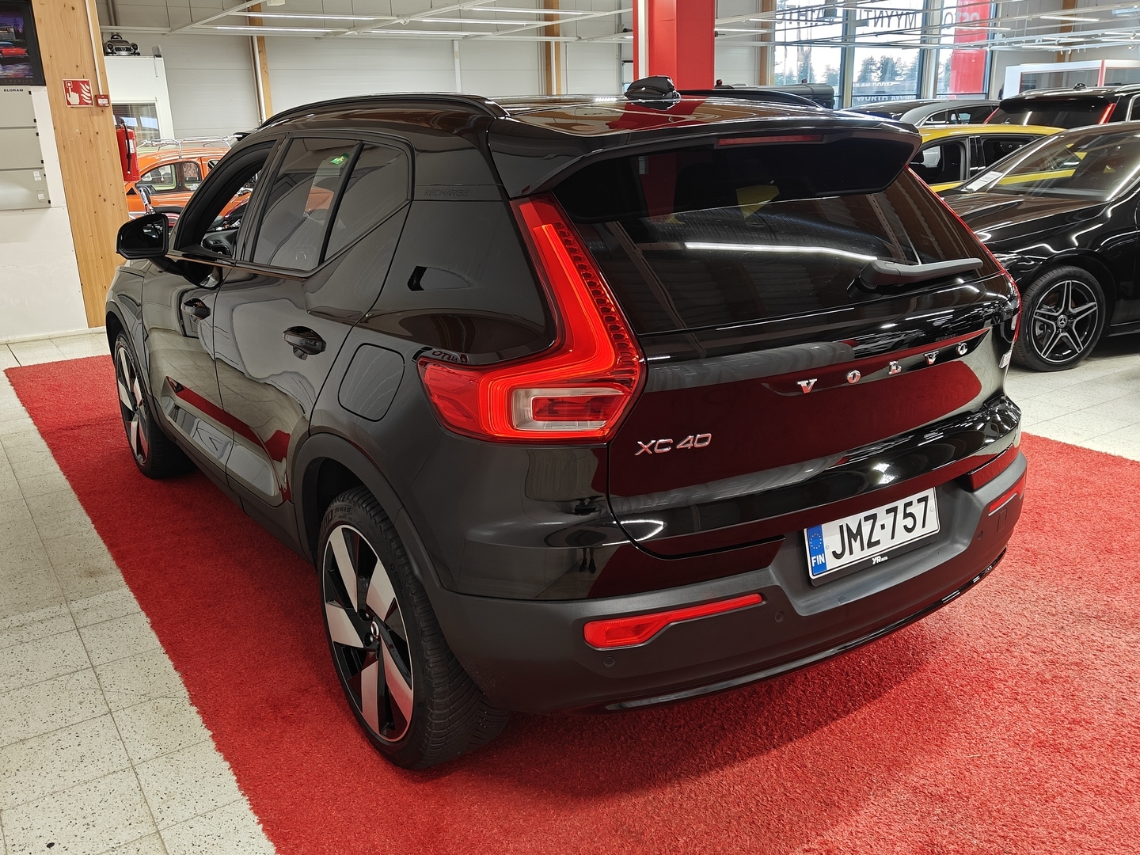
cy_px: 428
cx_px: 570
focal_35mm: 30
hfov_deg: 60.0
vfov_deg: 46.8
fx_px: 988
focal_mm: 5.59
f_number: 1.8
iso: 80
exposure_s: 1/50
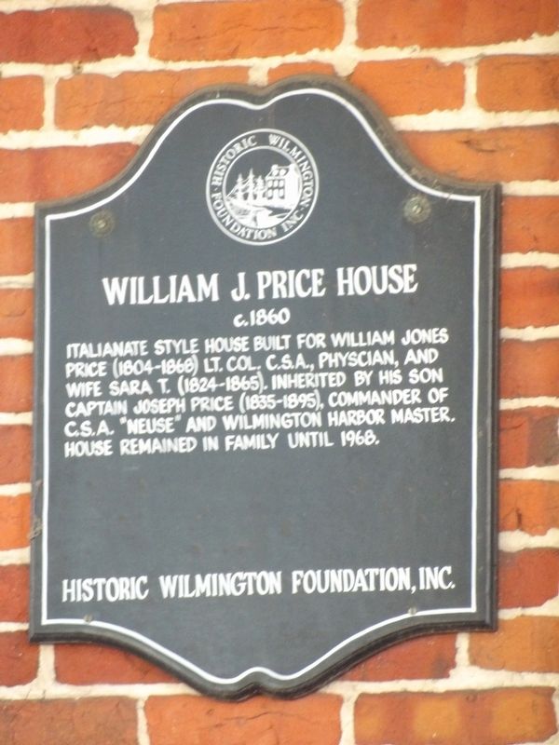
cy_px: 372
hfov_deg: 2.5
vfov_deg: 3.3
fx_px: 13005
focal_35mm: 604
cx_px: 280
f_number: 4.2
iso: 800
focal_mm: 108.3
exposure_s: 1/48
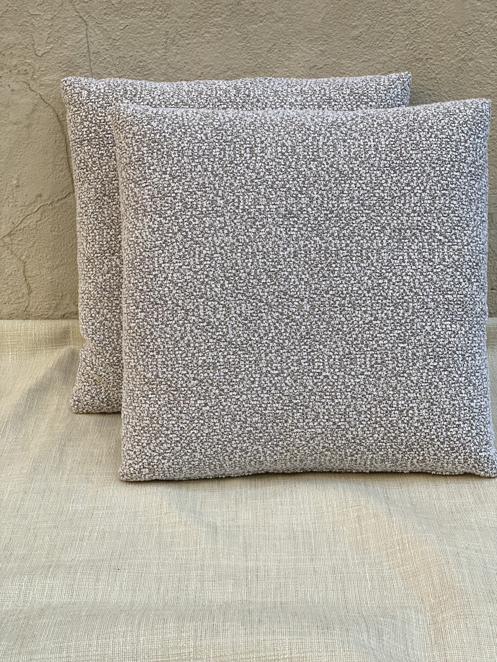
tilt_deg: -24.8
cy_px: 331
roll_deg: +1.2
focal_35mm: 52
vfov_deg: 36.8
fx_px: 995
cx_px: 248
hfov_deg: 28.0
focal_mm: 6
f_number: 2
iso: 40
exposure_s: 1/122
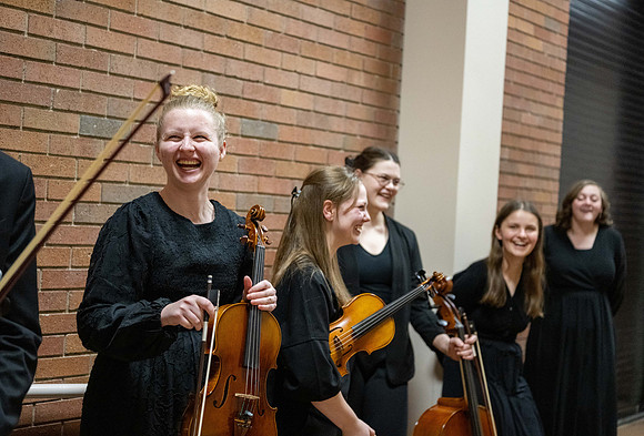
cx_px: 316
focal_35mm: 56
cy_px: 218
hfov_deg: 35.7
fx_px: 1000
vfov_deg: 24.6
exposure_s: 1/250
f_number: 2.8
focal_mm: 55
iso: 6400
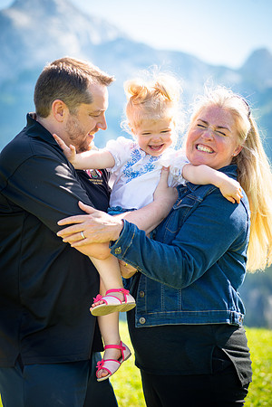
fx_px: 1190
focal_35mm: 105
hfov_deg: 13.0
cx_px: 136
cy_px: 204
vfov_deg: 19.5
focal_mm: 105
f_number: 4
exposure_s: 1/500
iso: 160
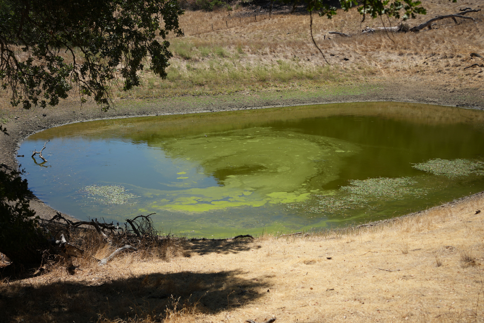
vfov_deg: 27.0
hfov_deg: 39.6
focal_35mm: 50
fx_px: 672
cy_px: 162
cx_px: 242
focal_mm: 50
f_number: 4.5
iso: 160
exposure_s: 1/1000
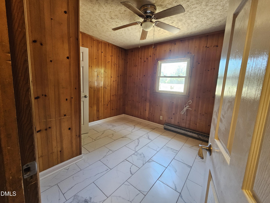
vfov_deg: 89.9
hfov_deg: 106.2
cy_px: 102
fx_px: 101
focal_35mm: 13
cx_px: 135
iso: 320
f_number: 2.2
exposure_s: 1/60
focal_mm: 2.2
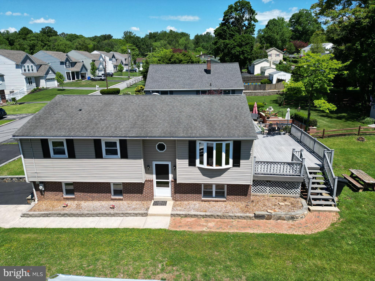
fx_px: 260
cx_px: 188
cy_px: 140
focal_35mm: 24
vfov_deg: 56.8
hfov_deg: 71.6
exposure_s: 1/3000
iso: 120
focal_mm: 6.72
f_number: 1.7
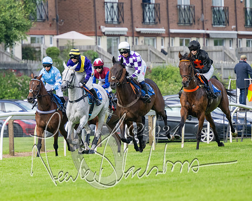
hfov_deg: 3.8
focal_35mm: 514
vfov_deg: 3.0
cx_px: 52
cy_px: 88
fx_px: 3831
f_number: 4
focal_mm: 230
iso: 640
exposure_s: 1/2500
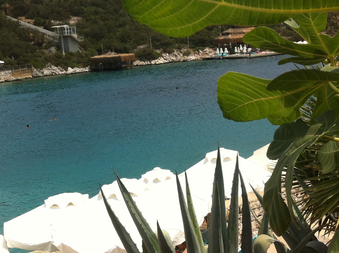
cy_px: 49
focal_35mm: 60
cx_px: 192
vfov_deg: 24.0
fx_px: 587
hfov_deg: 32.2
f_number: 2.8
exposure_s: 1/1588
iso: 80
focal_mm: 3.85
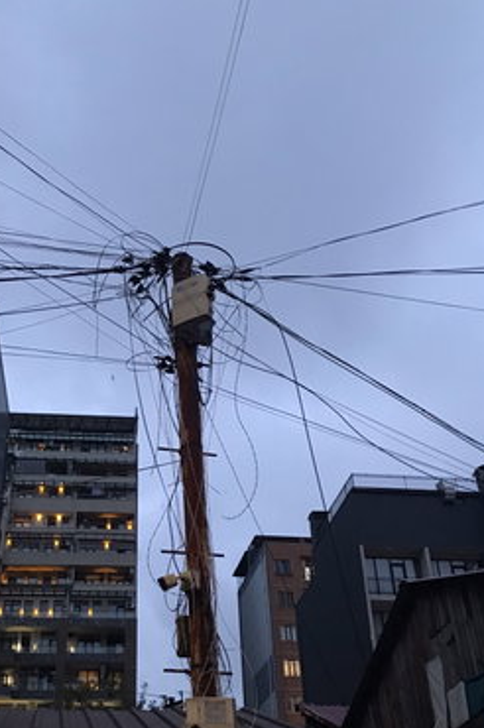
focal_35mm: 42
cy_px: 471
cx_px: 179
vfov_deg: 45.9
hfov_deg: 31.7
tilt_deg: +30.1
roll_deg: +0.6
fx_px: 849
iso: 64
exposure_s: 1/17
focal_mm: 3.99
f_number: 1.8
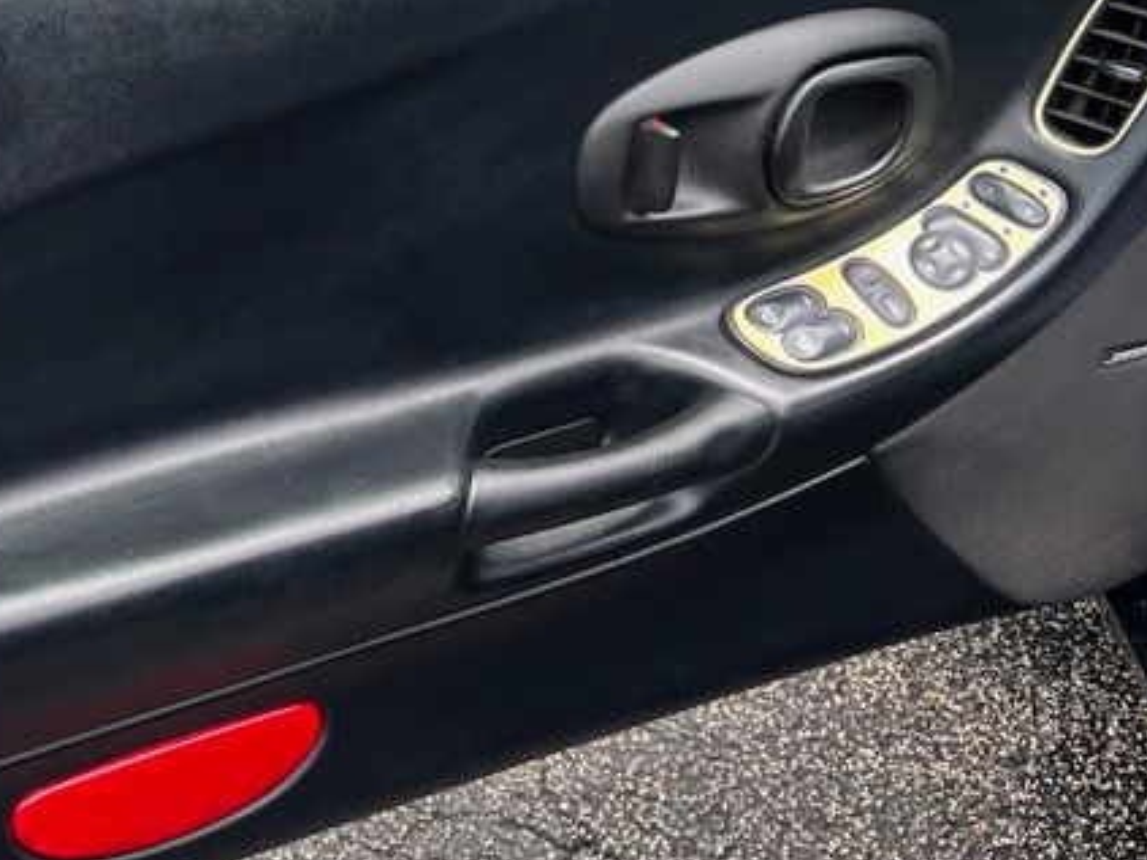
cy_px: 252
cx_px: 133
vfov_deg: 23.1
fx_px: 2087
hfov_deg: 29.6
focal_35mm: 63
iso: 50
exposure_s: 1/383
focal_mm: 5.7
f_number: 1.5
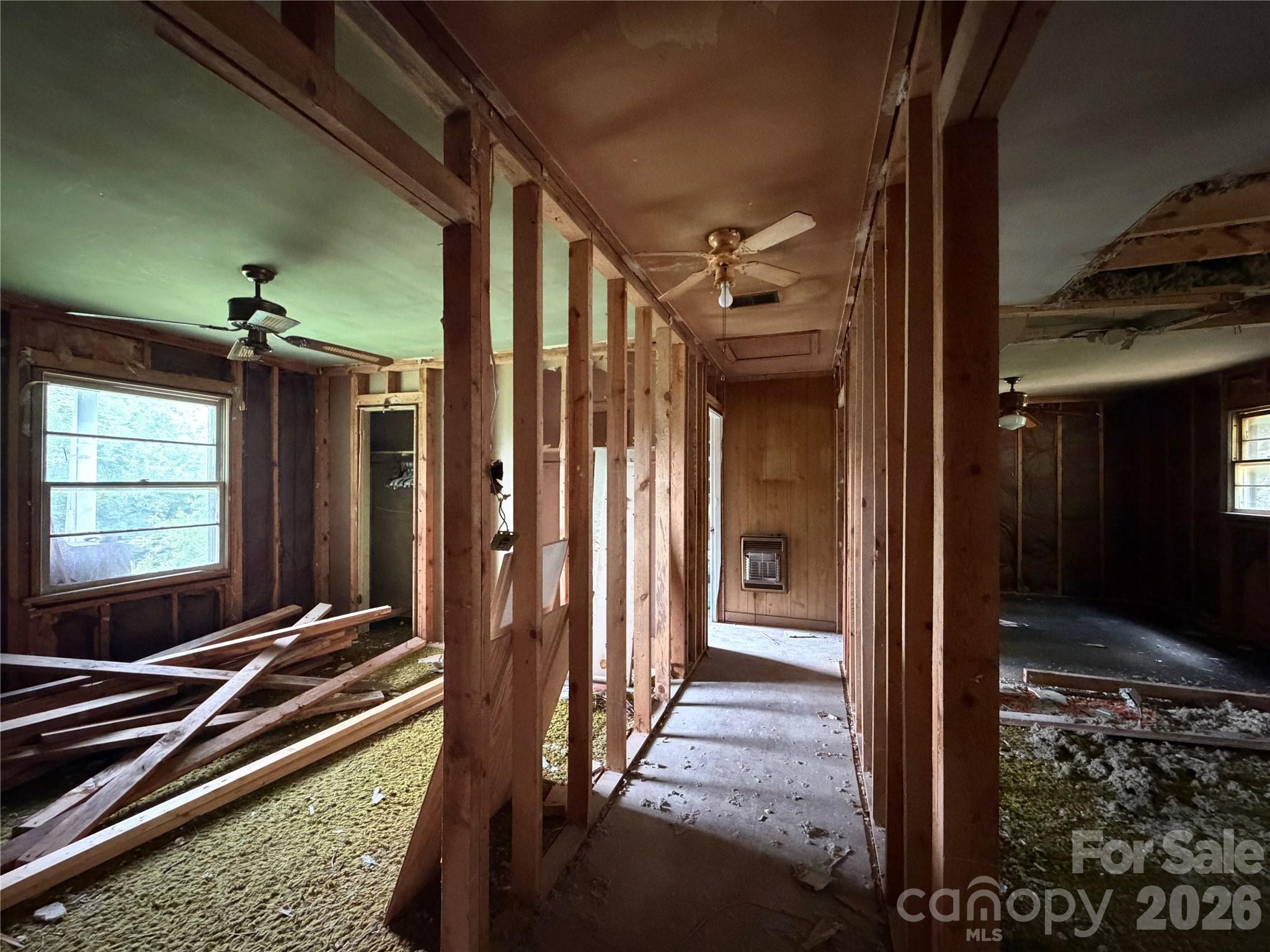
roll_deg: +0.4
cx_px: 635
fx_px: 514
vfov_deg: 85.7
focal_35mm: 14
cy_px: 476
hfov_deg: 102.1
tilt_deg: +0.1
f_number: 2.2
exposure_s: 1/44
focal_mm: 2.22
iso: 1250
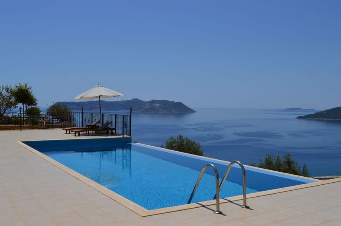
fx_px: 355
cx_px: 170
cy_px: 113
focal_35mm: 38
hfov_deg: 51.3
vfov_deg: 35.4
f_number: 10
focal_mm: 25
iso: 100
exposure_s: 1/400
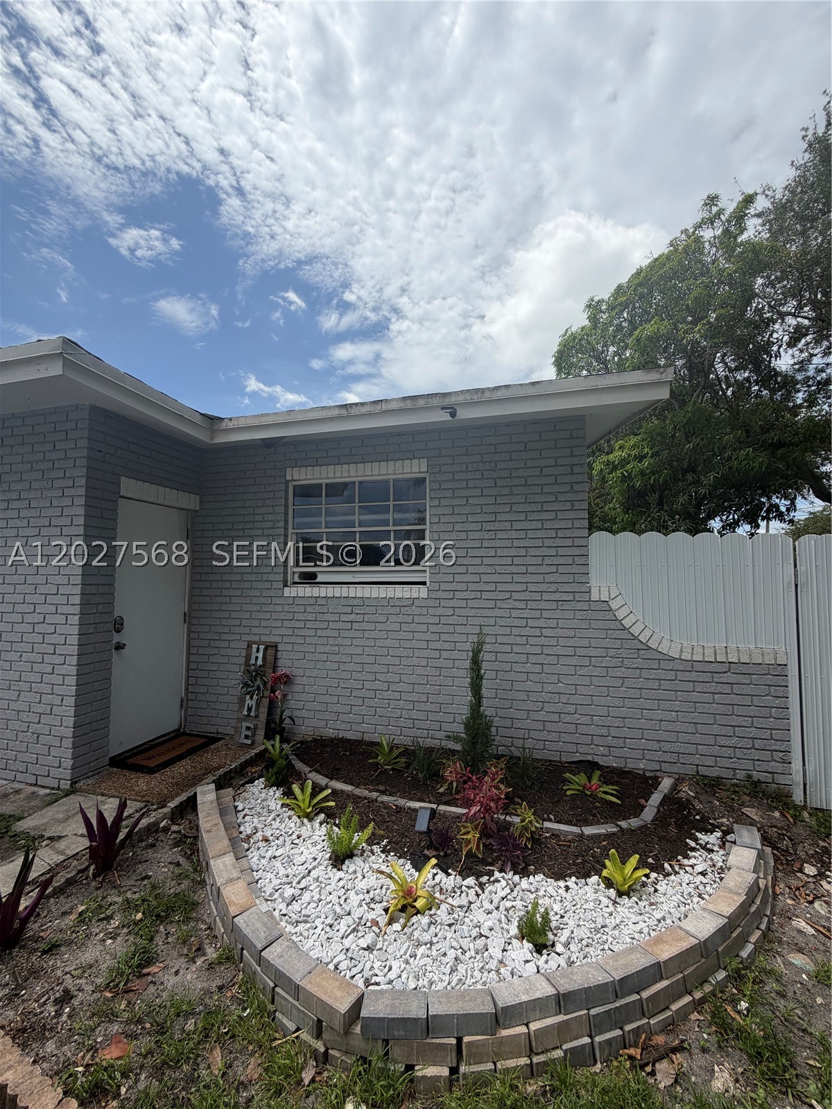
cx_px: 416
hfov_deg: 85.7
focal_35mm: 14
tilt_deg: +4.3
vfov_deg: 102.1
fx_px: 449
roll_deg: +0.2
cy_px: 554
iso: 20
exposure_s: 1/1399
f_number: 2.2
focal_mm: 2.22
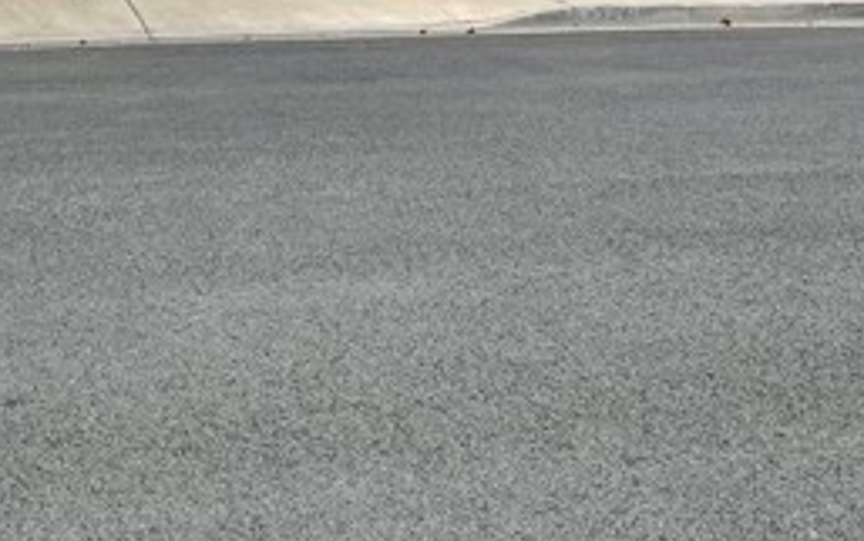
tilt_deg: +0.9
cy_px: -262
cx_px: 444
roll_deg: +0.5
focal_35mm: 66
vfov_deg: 17.8
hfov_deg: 31.0
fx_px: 1555
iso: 32
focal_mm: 5.1
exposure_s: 1/3559
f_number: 1.6
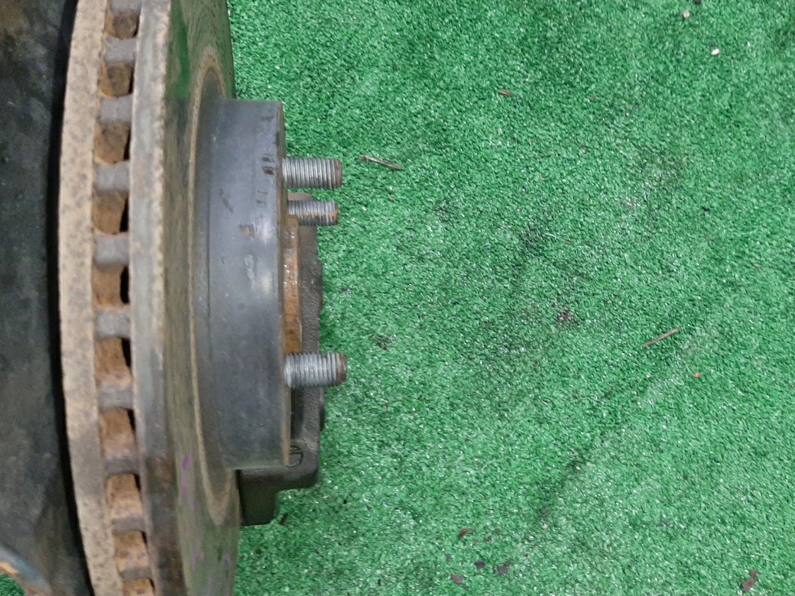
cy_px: 287
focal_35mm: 36
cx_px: 527
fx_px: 827
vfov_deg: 39.7
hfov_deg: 50.5
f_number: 1.7
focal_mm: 3.93
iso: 182
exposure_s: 1/24
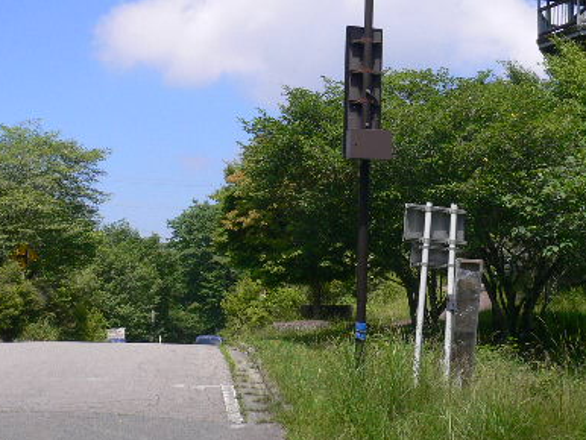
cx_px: 317
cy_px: 121
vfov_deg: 25.0
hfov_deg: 33.2
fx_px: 982
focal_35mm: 58
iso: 80
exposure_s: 1/320
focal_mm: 5.8
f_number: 5.6
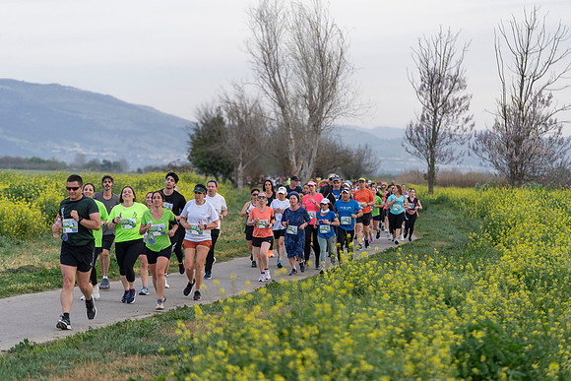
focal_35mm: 120
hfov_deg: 17.1
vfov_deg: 11.4
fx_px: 1904
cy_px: 190
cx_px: 286
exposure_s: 1/1250
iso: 800
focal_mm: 120
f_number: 2.8
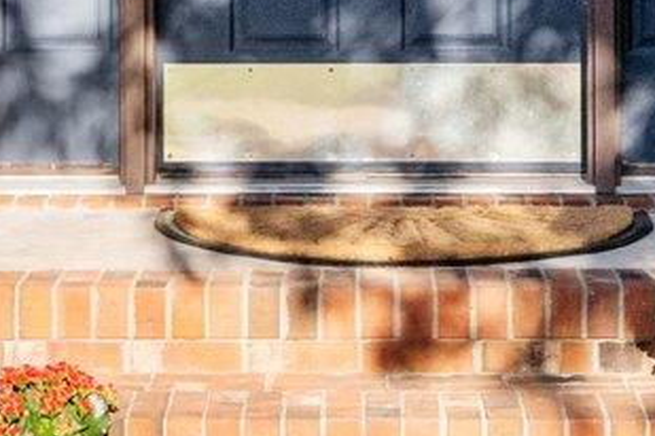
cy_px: -384
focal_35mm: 159
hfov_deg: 12.9
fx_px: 2893
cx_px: 405
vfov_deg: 8.3
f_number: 9
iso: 640
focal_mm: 24
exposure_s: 1/640
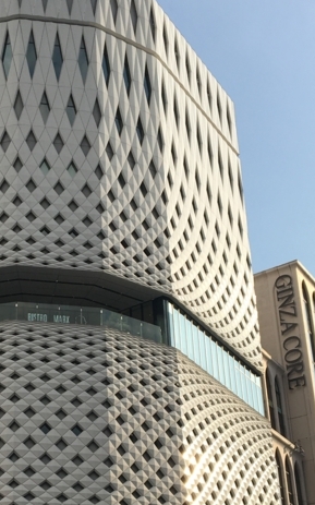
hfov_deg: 18.8
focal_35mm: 68
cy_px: 377
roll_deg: +0.4
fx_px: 935
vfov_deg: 29.7
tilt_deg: +26.6
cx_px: 39
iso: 25
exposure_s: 1/2198
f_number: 2.2
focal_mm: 4.15
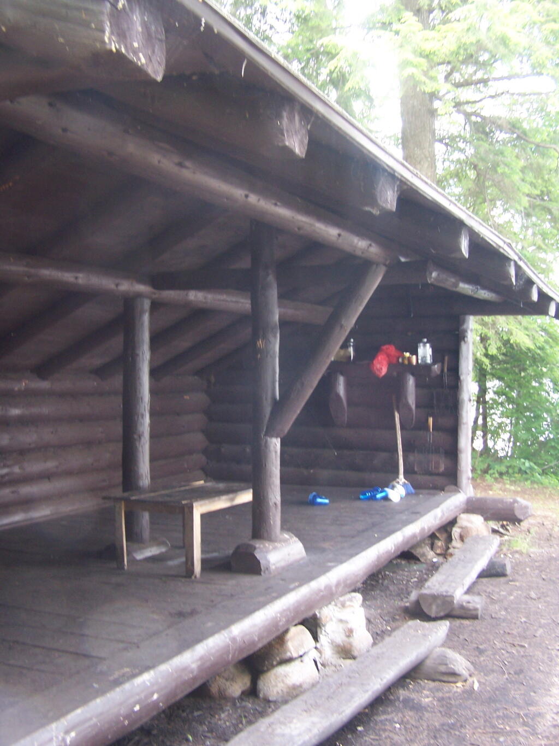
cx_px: 280
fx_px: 818
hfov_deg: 37.7
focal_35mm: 38
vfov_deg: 49.0
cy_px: 373
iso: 140
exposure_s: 1/30
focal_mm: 6.3
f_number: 2.8
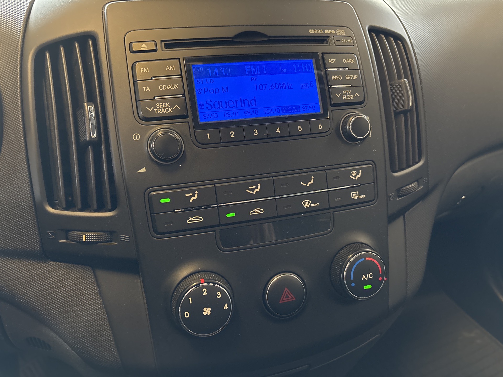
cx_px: 252
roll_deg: -3.9
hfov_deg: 67.3
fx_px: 378
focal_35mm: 26
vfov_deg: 53.1
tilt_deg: -30.5
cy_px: 188
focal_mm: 5.96
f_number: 1.6
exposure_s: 1/25
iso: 500
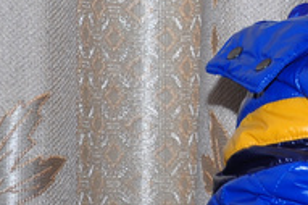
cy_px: 21
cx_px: 556
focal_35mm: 297
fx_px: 2539
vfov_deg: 4.6
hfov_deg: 6.8
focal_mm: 42
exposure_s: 1/80
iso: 200
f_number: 4.8
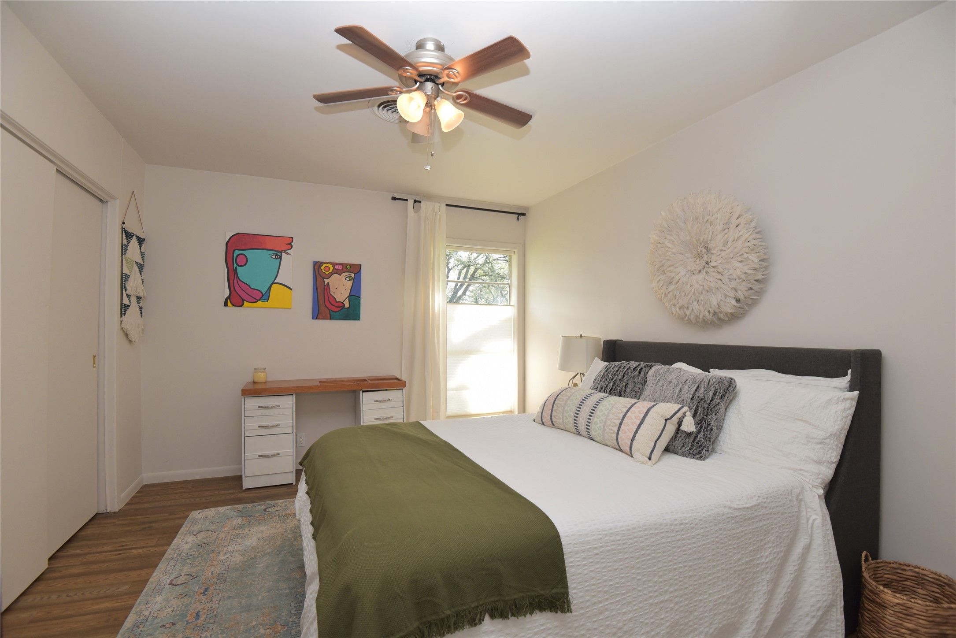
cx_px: 478
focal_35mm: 16
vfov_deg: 73.8
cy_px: 319
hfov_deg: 96.7
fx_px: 425
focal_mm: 16
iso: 800
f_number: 7.1
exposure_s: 1/125
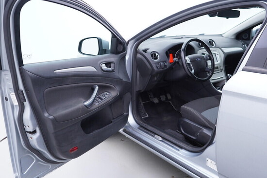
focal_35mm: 36
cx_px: 134
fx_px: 267
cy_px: 89
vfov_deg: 36.9
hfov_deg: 53.1
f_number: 2.8
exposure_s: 1/40
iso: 160
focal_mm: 24
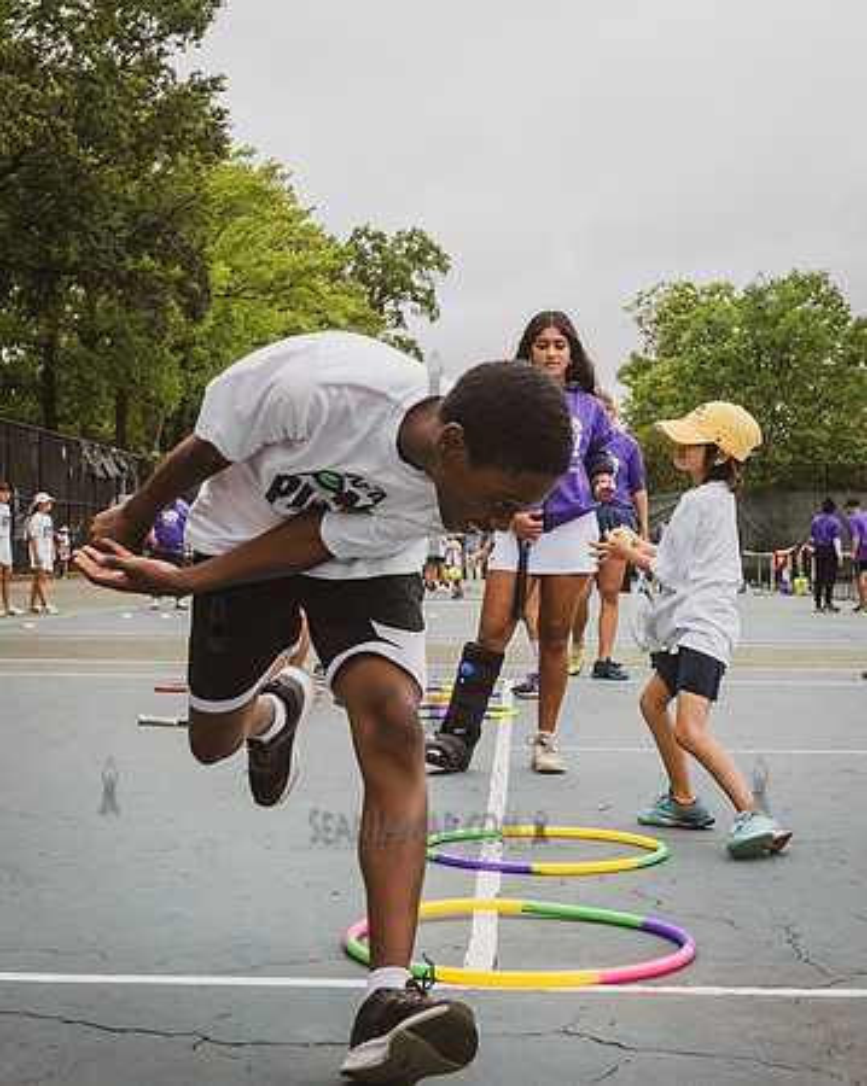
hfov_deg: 26.9
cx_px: 471
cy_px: 543
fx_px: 1809
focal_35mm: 56
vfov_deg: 33.4
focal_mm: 40
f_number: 5
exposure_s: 1/2500
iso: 1000
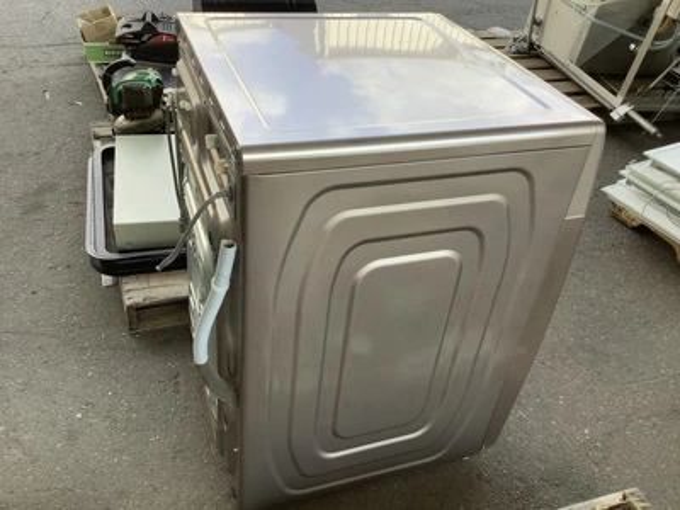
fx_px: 609
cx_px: 340
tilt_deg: -36.6
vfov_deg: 45.4
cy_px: 255
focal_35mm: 31
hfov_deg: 58.4
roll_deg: -7.3
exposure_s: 1/230
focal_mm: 3.3
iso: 25
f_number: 2.4
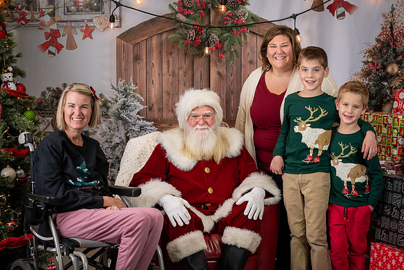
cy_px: 148
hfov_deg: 28.6
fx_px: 789
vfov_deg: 19.4
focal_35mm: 70
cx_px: 264
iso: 100
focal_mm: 50
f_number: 9
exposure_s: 1/100
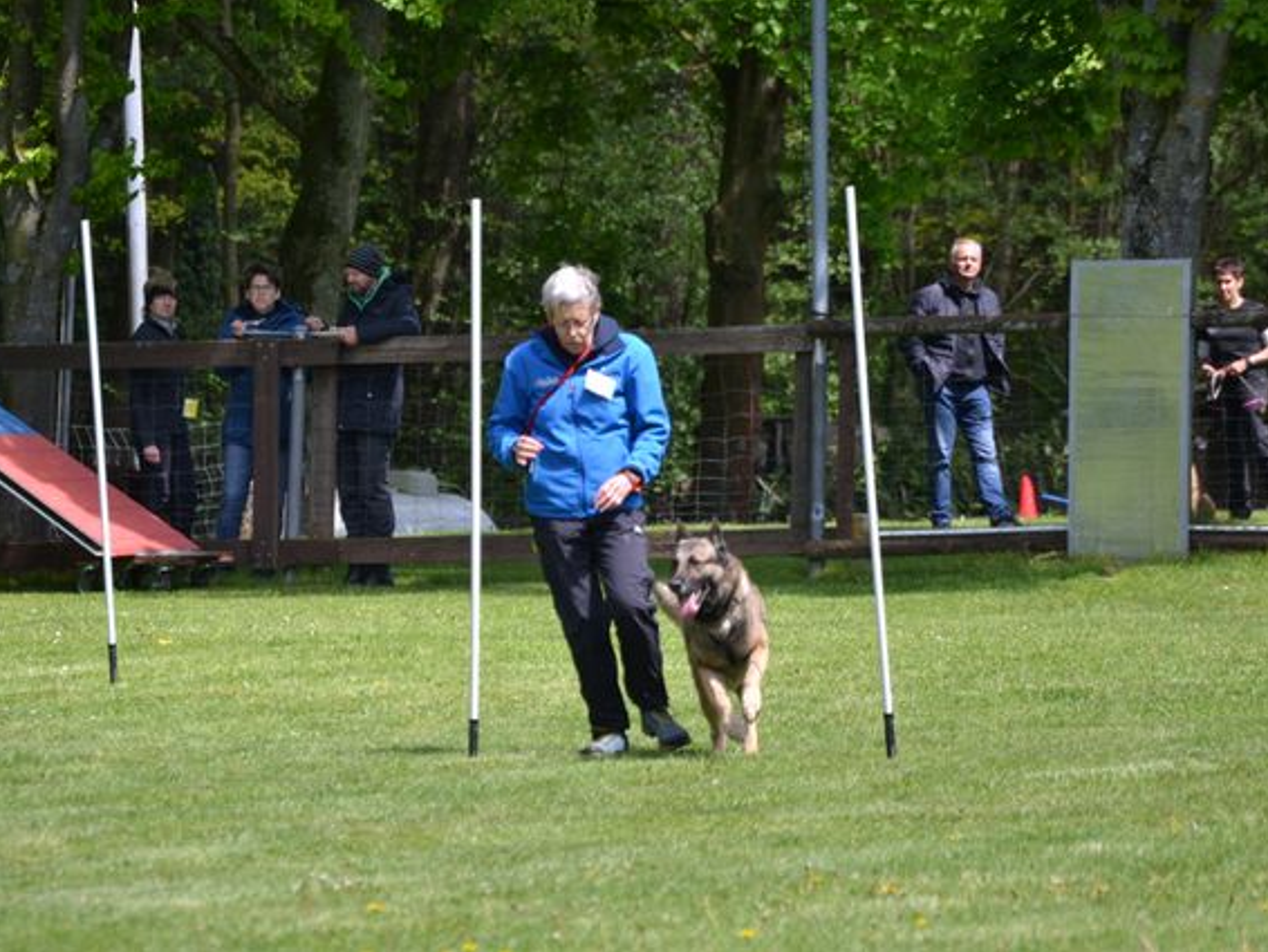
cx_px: 672
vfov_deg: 4.6
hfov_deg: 6.1
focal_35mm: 326
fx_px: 11947
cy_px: 476
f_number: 5.6
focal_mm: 200
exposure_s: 1/500
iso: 400
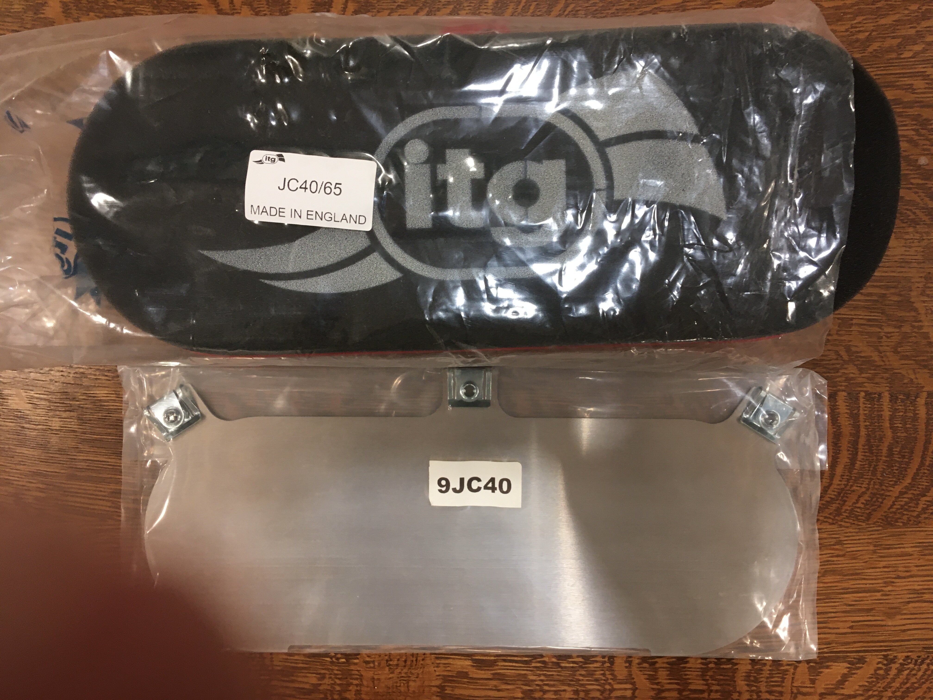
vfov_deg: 48.2
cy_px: 350
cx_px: 466
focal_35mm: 29
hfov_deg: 61.7
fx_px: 782
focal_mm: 4.15
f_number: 2.2
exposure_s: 1/30
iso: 80
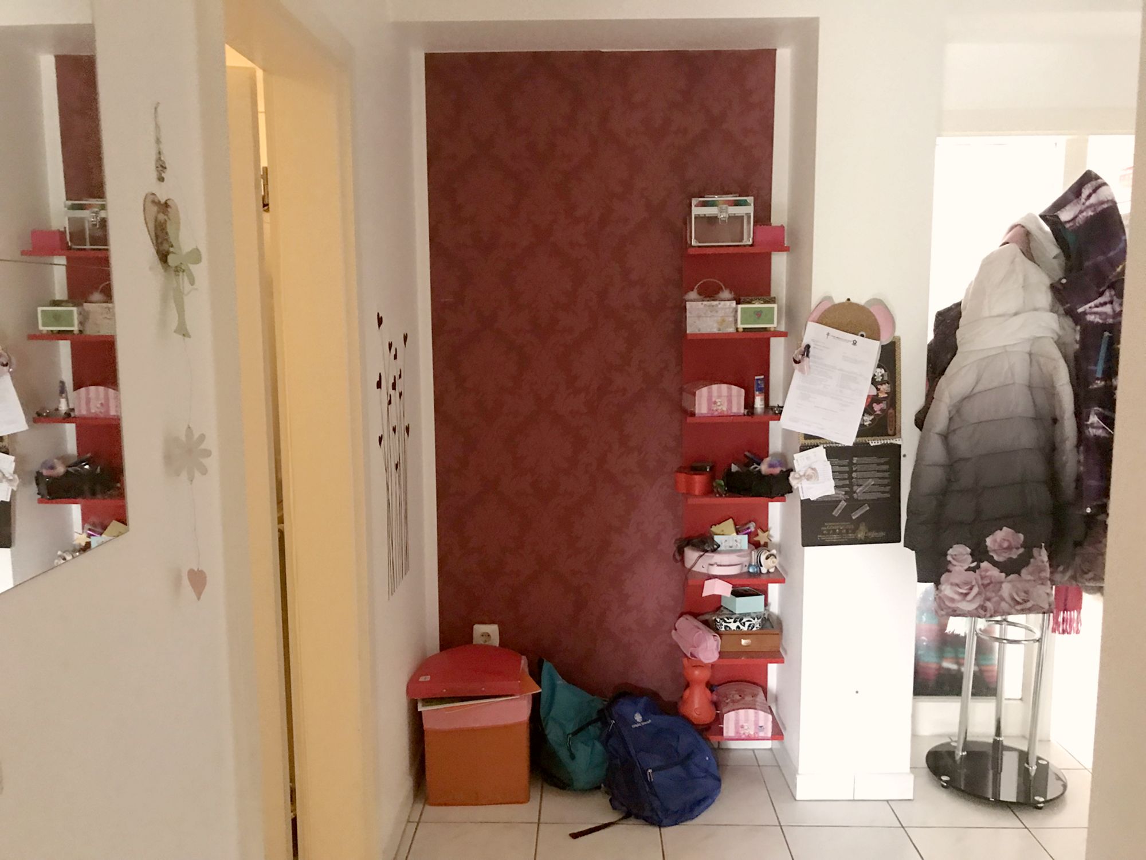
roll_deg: +0.7
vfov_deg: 49.7
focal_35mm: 28
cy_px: 430
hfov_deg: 63.4
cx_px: 573
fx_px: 927
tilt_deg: -7.5
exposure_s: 1/7
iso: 80
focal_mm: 3.99
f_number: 1.8
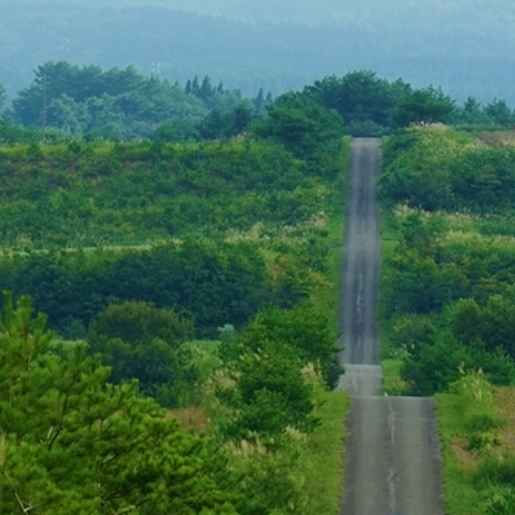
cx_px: 370
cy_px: 399
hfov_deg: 8.2
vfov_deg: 8.2
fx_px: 3602
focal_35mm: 214
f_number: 7.1
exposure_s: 1/200
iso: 100
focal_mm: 105
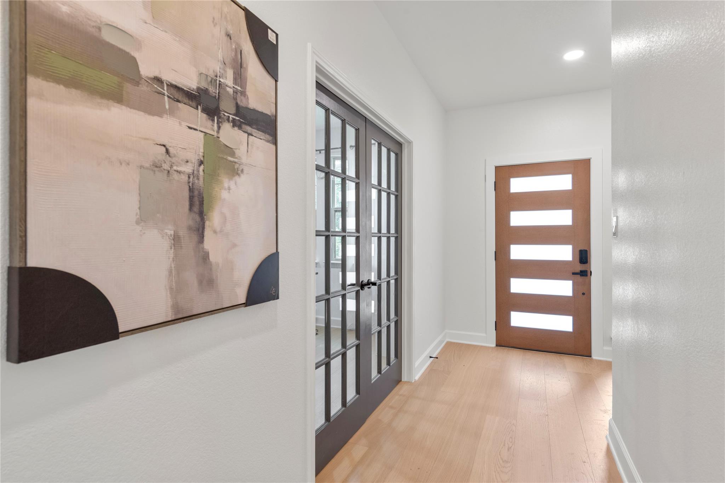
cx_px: 362
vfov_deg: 67.4
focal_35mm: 18
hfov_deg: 90.0
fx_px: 363
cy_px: 242
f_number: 8
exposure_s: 1/8
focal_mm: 18
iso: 400
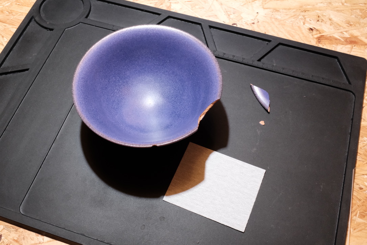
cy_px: 122
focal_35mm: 39
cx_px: 184
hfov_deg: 49.6
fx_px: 398
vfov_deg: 34.2
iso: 3200
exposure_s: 1/18
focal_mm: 25.7
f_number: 18
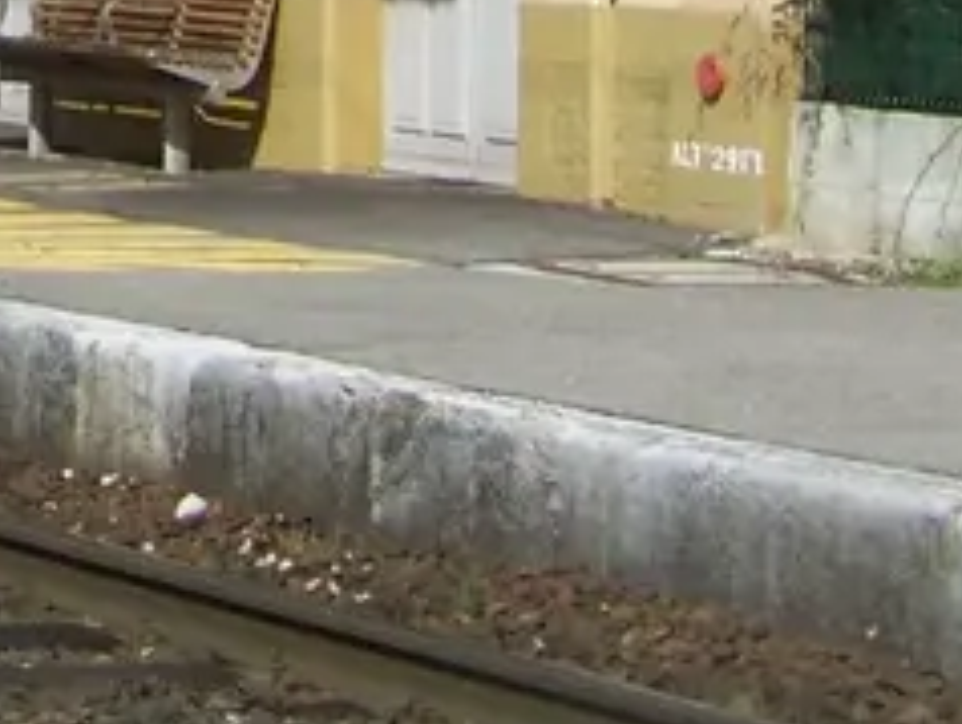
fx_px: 5675
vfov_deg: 7.0
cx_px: -667
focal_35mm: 204
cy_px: -906
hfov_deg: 9.3
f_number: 5.6
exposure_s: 1/800
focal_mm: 6.3
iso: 80
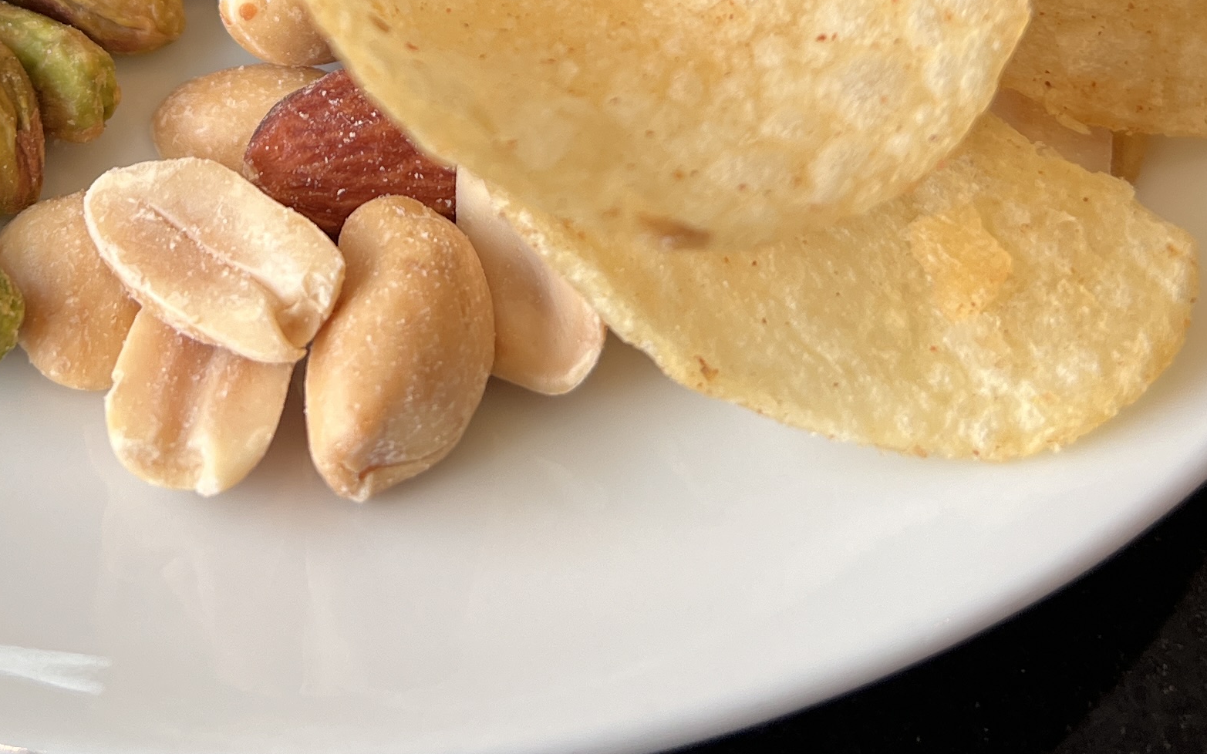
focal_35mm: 71
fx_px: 2335
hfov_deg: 28.6
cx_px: 326
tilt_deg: -45.6
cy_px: -283
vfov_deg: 17.0
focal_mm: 5.7
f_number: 1.5
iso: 32
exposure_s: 1/121
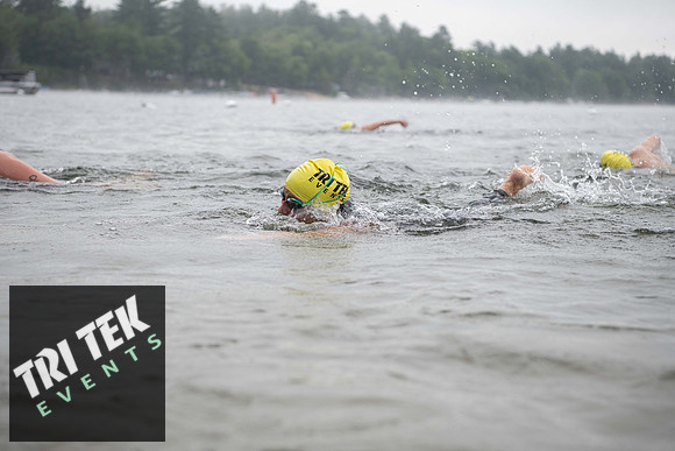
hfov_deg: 28.0
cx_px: 338
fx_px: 1354
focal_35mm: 72
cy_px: 226
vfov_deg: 18.9
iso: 500
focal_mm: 70
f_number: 4
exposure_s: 1/640
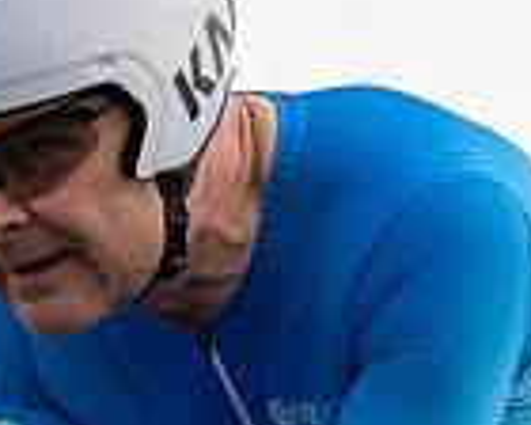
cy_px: 577
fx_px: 6176
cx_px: -174
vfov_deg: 3.9
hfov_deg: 4.9
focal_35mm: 393
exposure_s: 1/1000
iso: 200
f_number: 4
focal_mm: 70
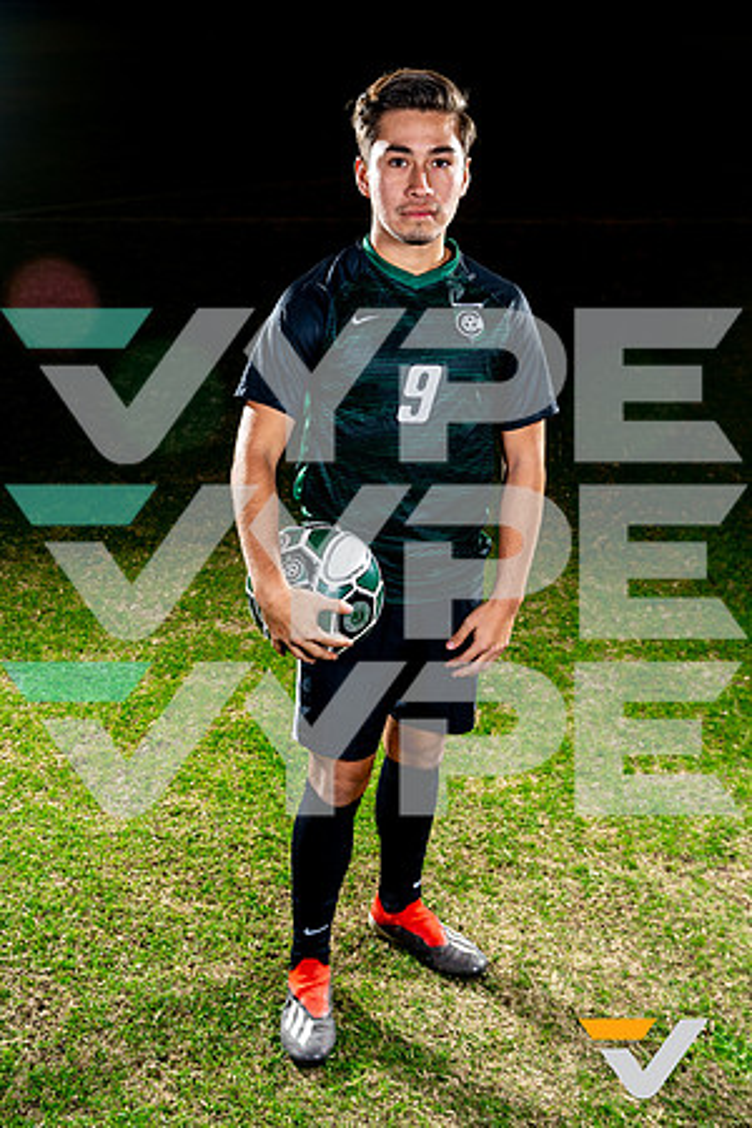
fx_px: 1441
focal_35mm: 46
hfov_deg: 29.2
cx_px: 376
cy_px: 564
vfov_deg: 42.7
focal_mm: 46
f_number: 5.6
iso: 100
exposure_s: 1/125
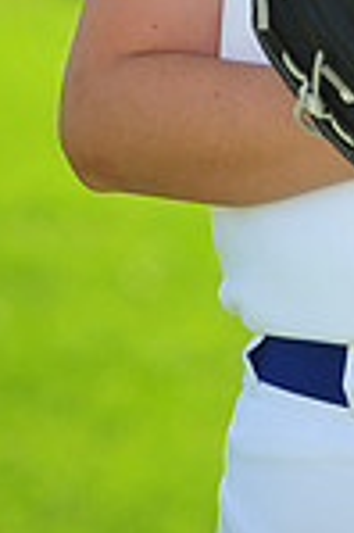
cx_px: 476
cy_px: -454
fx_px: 9506
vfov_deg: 3.2
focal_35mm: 643
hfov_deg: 2.1
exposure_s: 1/1600
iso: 320
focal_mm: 165
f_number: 4.5
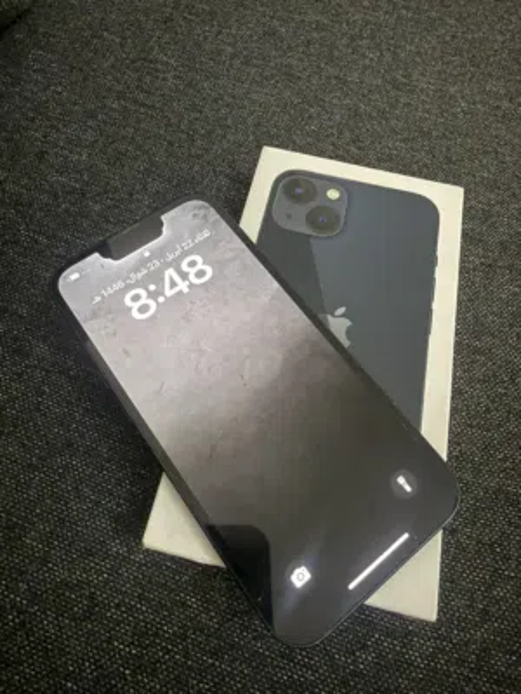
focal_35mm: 24
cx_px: 260
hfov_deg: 56.8
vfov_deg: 71.6
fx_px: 482
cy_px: 347
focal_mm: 2.22
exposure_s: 1/20
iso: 640
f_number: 2.2
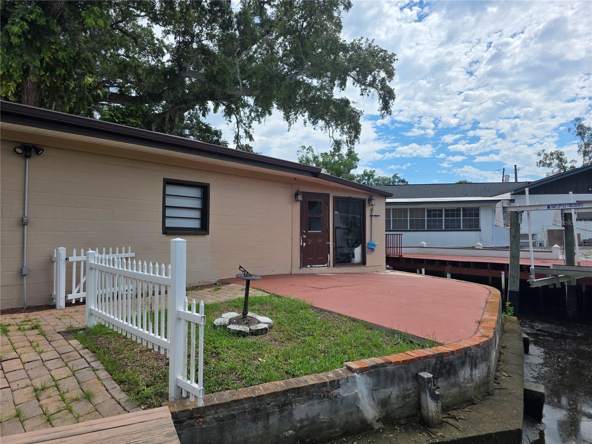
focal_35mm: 23
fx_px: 393
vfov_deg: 58.9
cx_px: 296
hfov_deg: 73.9
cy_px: 222
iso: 80
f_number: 1.7
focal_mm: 6.3
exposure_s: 1/7061
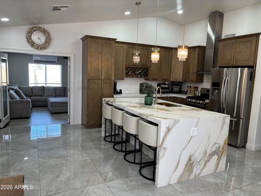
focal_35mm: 26
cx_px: 130
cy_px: 98
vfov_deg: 53.1
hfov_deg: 67.3
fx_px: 196
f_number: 1.6
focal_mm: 5.96
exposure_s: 1/120
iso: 125
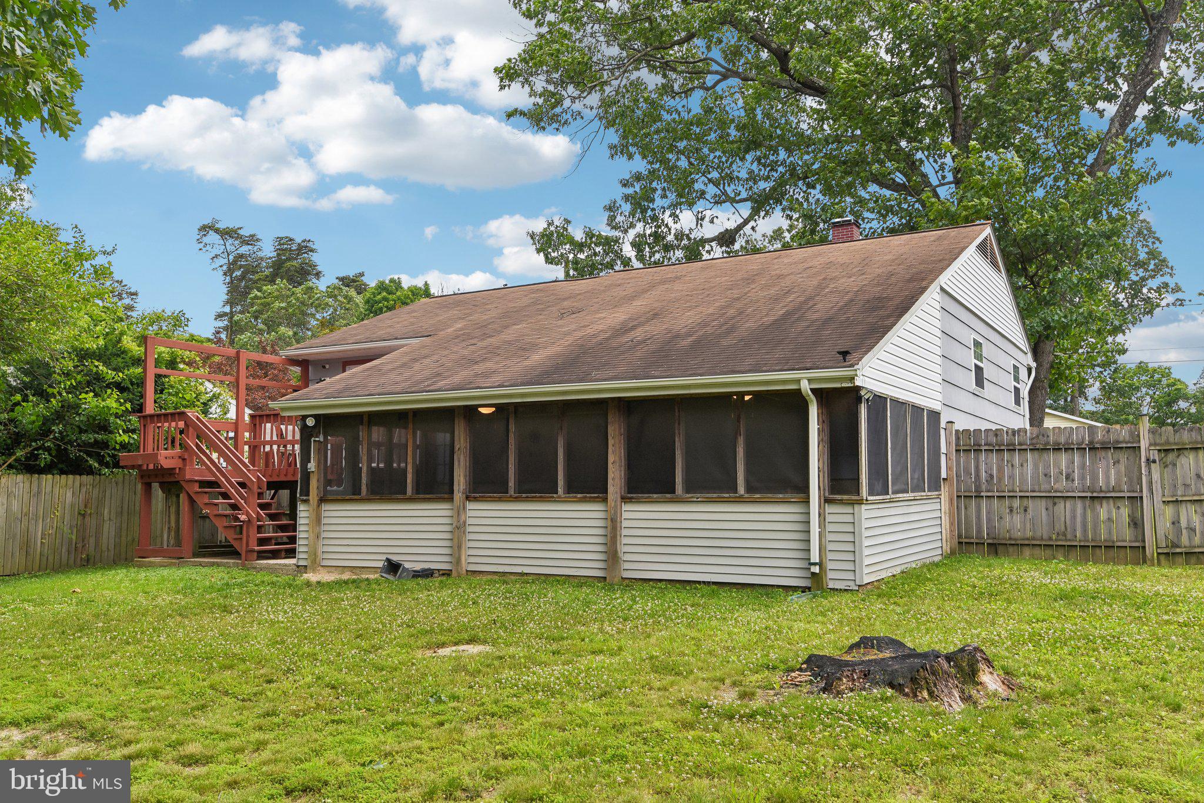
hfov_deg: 60.3
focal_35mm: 31
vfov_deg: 42.3
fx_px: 1037
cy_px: 402
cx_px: 602
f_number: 8
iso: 400
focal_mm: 31
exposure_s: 1/320
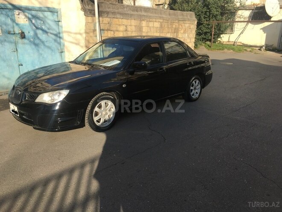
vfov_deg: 48.2
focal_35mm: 29
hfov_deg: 61.7
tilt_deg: -16.2
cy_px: 106
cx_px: 141
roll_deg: -1.3
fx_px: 236
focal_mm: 4.15
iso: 25
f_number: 2.2
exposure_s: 1/836
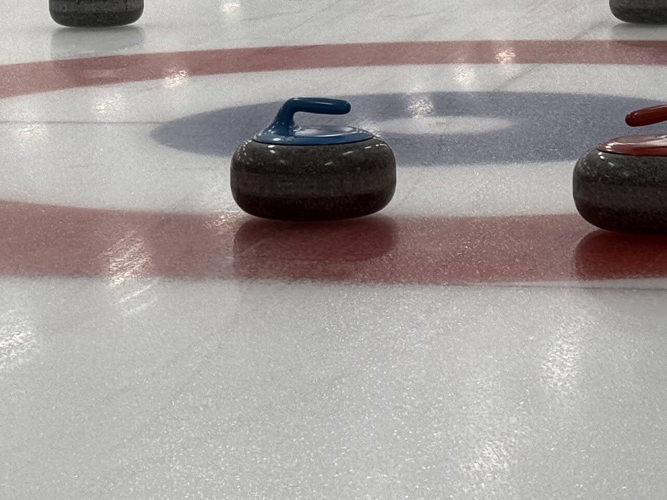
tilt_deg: -2.3
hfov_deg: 13.2
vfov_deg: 9.8
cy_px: -93
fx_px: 2891
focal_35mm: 150
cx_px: 359
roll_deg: +1.3
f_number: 1.78
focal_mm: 6.76
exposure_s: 1/312
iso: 64
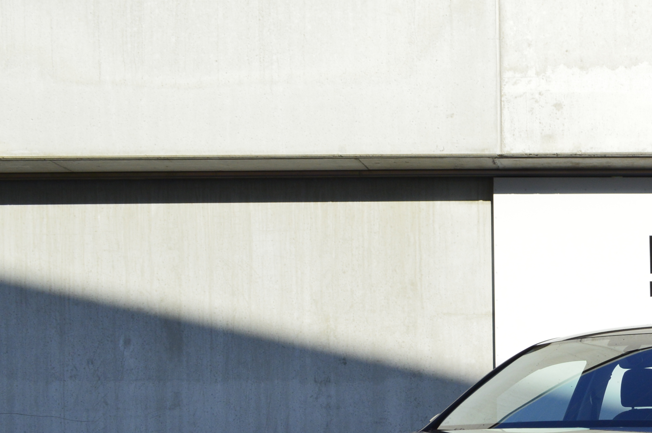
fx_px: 1231
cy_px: 457
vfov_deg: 19.3
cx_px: 734
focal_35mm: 68
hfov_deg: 27.0
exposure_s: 1/400
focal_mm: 20
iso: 400
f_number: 11
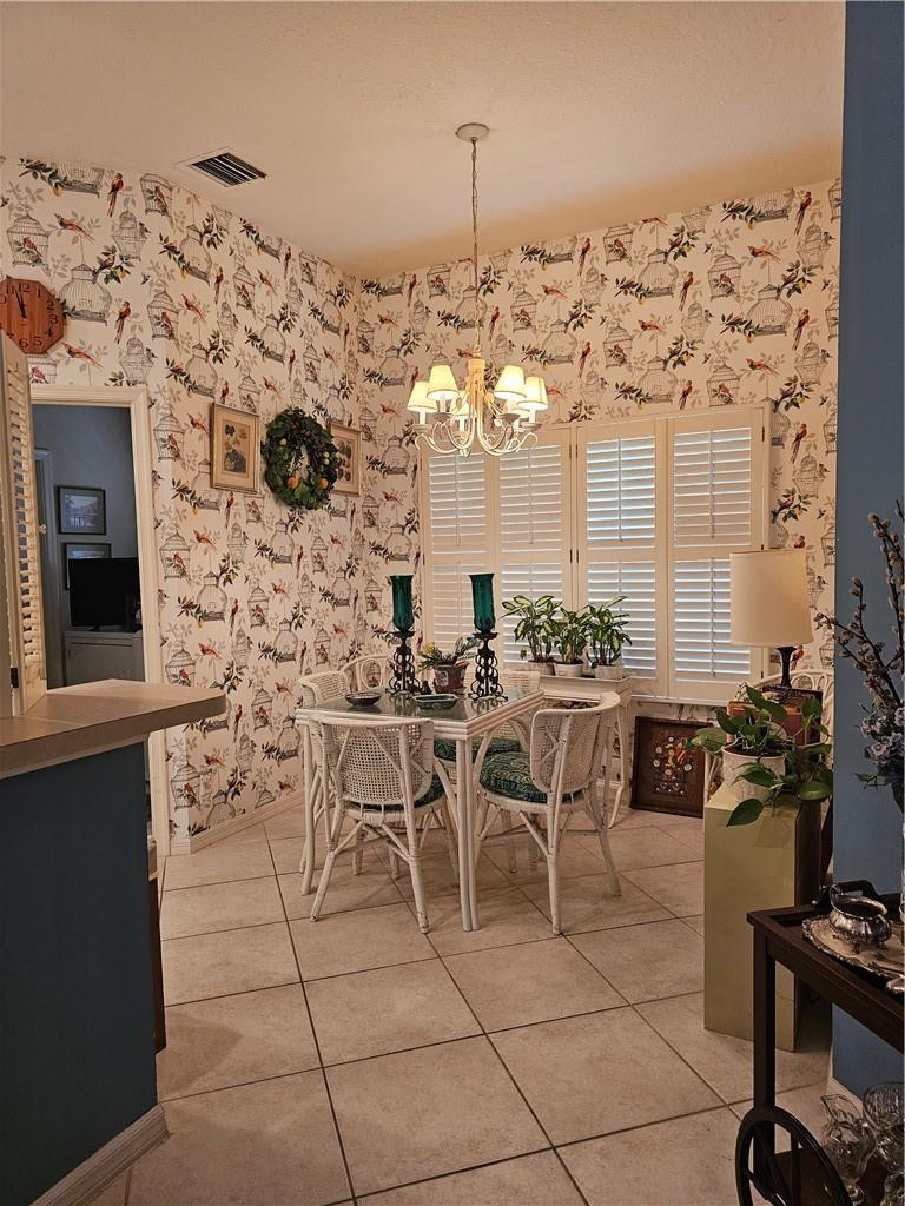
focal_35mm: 23
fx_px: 802
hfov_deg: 58.9
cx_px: 452
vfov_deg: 73.9
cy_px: 603
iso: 400
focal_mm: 6.3
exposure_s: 1/120
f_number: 1.7
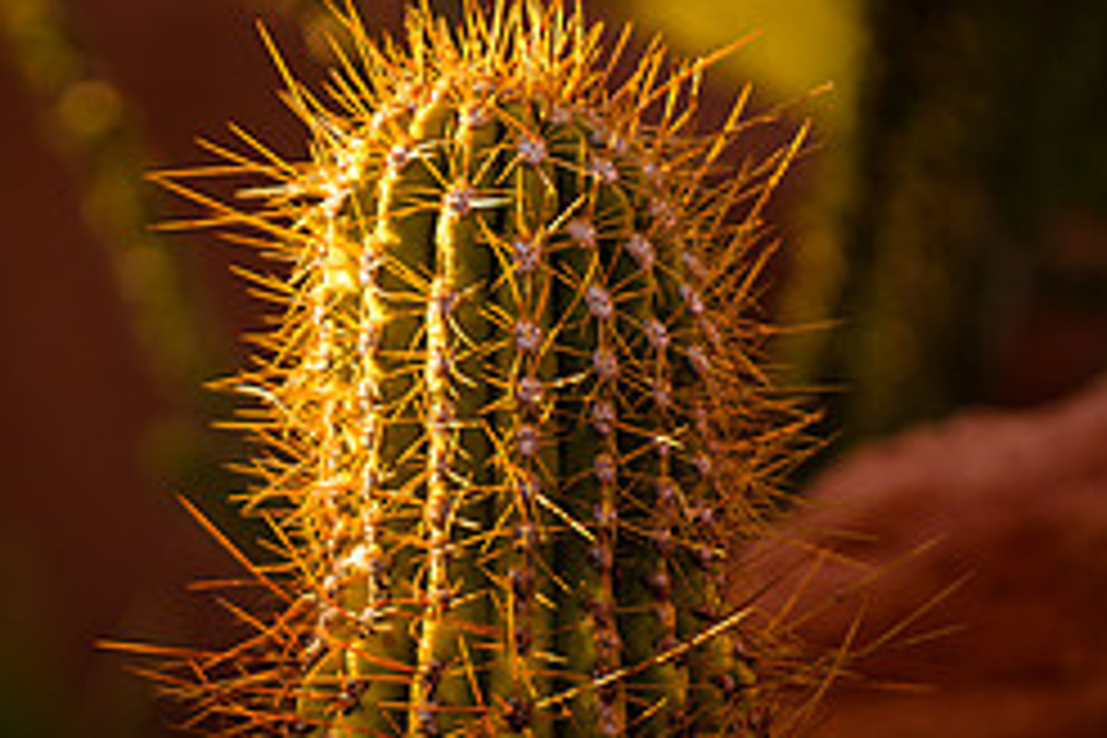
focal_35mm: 472
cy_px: 592
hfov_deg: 4.4
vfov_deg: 2.9
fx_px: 14513
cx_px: 202
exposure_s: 1/500
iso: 200
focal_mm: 200
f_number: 2.8
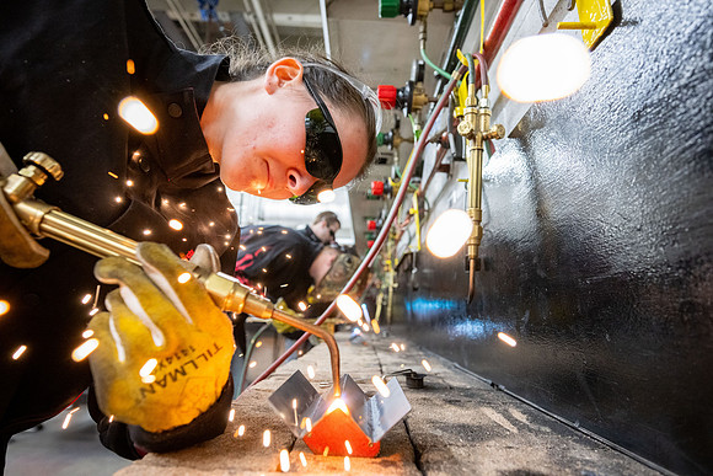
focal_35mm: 20
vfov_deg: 60.7
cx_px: 356
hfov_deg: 82.6
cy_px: 238
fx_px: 406
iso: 2500
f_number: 4
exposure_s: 1/160
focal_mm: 20.5
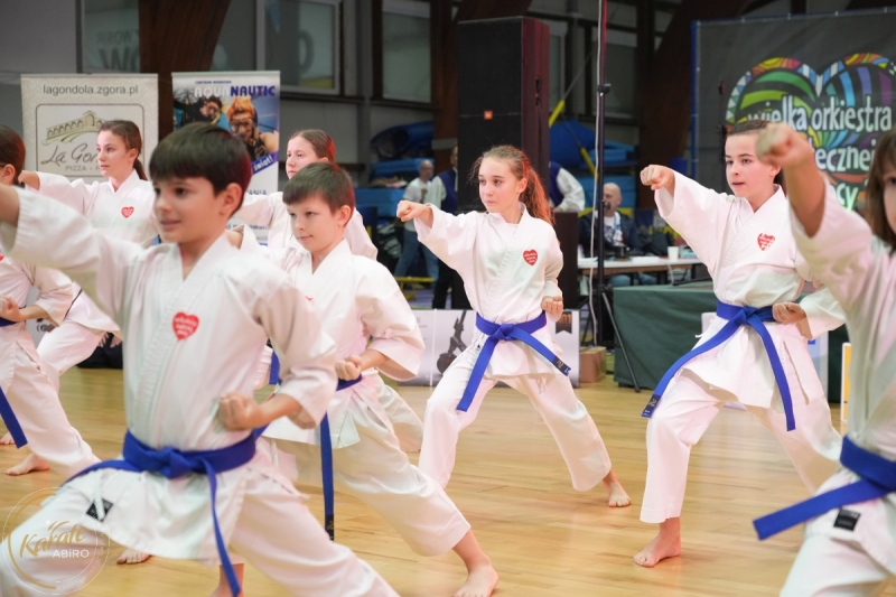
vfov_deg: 20.9
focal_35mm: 65
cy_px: 298
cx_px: 448
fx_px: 1617
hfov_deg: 31.0
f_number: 4
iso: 4000
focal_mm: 65
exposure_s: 1/250
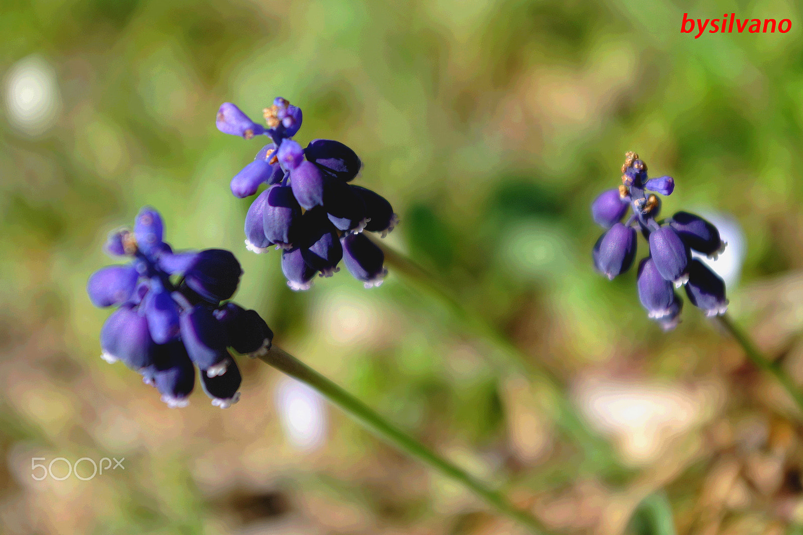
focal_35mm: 82
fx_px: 1829
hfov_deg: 24.8
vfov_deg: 16.6
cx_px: 402
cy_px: 268
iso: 100
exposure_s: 1/180
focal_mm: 55
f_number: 7.1
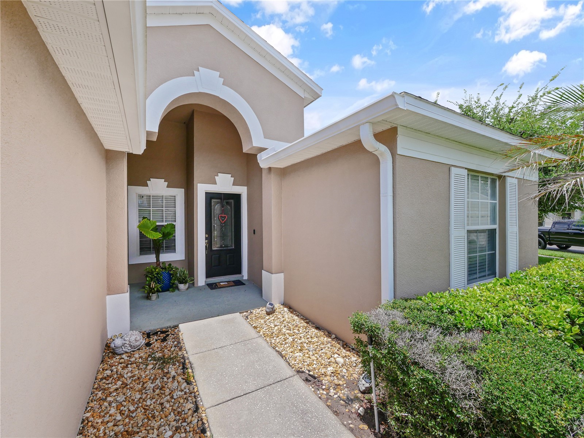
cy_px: 219
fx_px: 236
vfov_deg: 85.7
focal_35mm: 14
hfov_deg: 102.1
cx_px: 292
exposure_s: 1/400
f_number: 7.1
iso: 200
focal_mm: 7
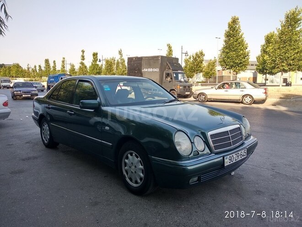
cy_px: 114
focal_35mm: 26
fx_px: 227
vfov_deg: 53.1
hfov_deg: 67.3
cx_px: 151
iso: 100
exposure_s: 1/383
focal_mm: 3.81
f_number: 2.2
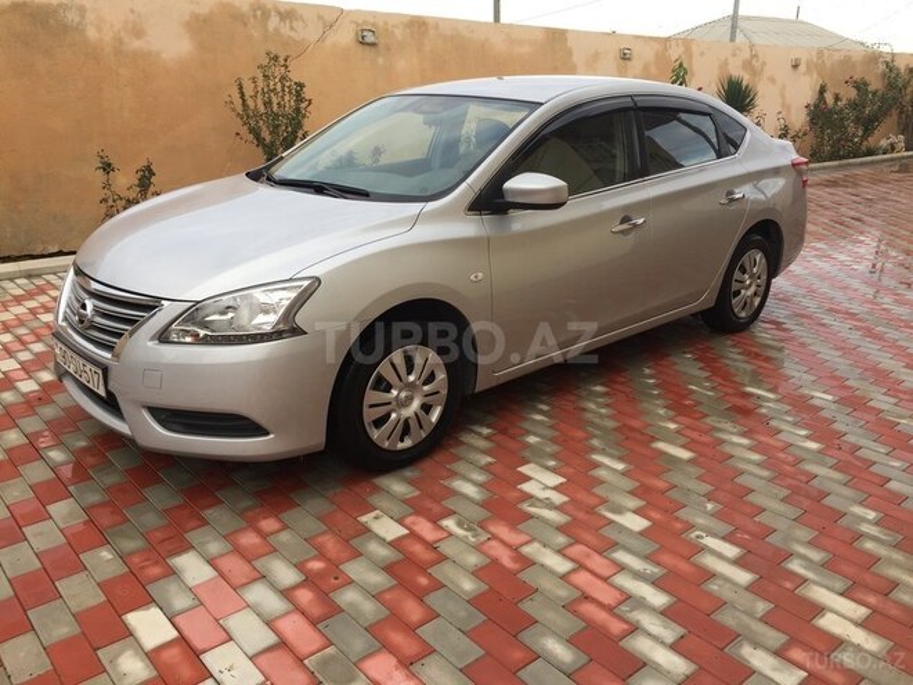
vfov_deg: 48.2
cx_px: 456
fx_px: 765
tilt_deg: -18.5
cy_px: 342
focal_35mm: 29
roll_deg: -2.0
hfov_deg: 61.7
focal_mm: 4.15
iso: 32
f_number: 2.2
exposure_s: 1/193
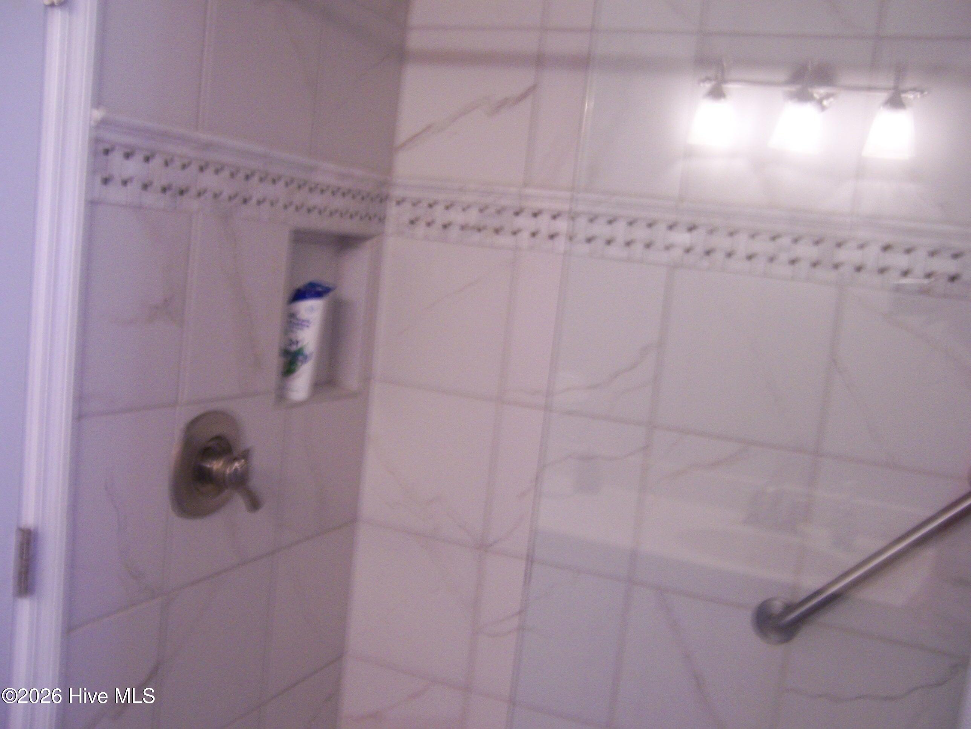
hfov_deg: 55.4
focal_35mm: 33
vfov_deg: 42.9
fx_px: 926
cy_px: 364
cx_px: 486
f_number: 3.4
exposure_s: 1/8
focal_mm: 5.5
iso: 140
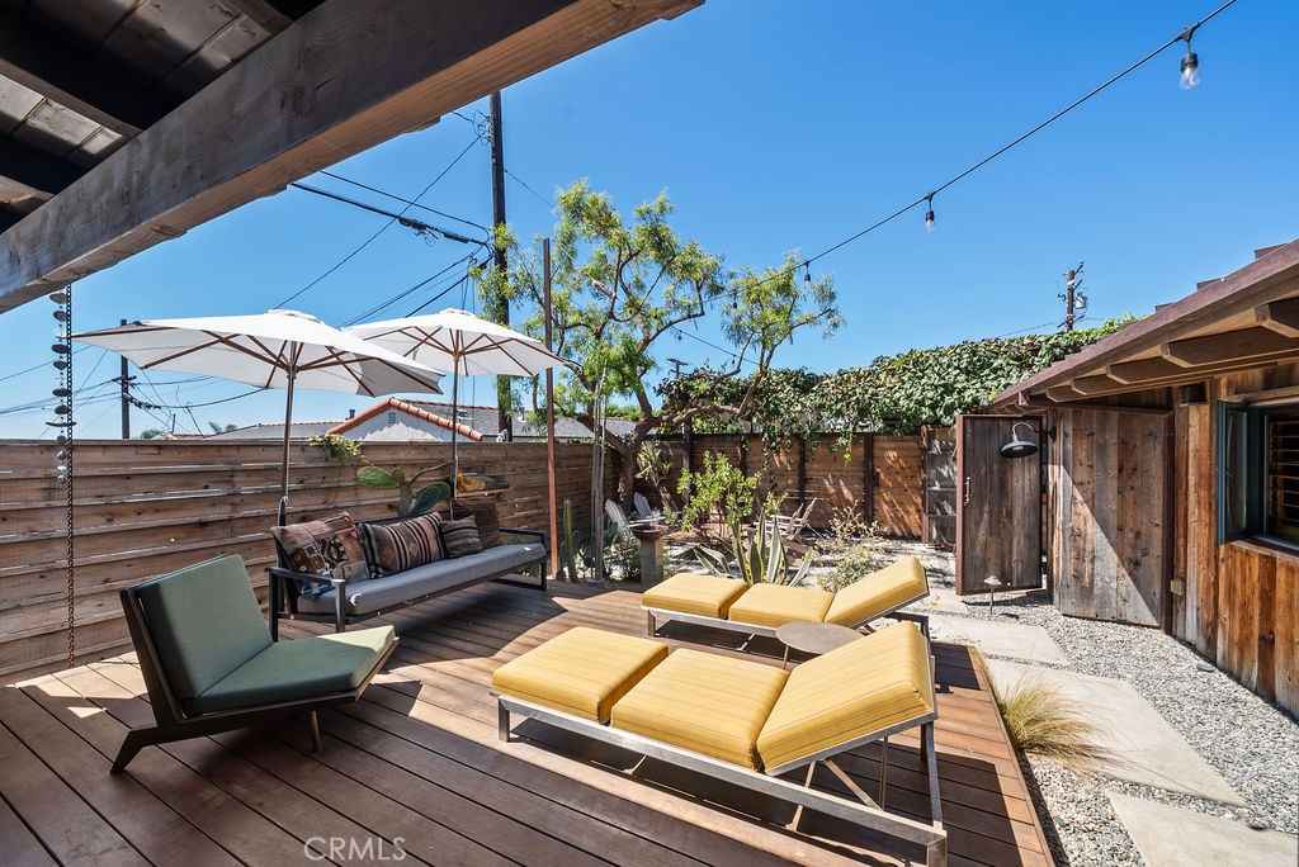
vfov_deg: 85.5
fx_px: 469
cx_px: 650
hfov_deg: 108.3
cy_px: 434
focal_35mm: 13
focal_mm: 13
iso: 64
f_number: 10
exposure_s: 1/20
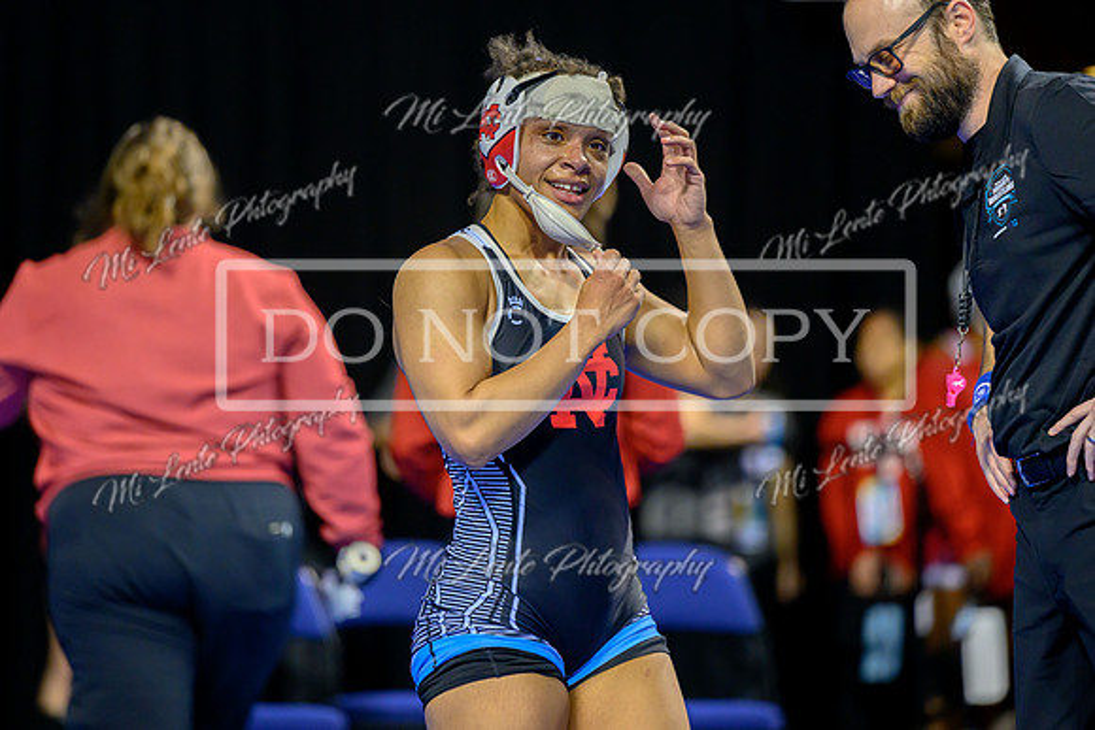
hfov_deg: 8.4
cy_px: 297
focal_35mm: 244
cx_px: 489
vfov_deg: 5.6
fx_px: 7412
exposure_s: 1/800
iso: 2500
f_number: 2.8
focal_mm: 200
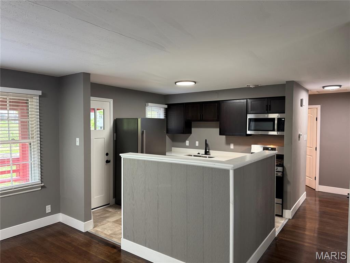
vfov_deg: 56.8
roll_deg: -0.8
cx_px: 175
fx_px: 243
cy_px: 132
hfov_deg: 71.6
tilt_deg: -2.4
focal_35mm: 24
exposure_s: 1/60
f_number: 1.78
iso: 250
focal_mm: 6.76
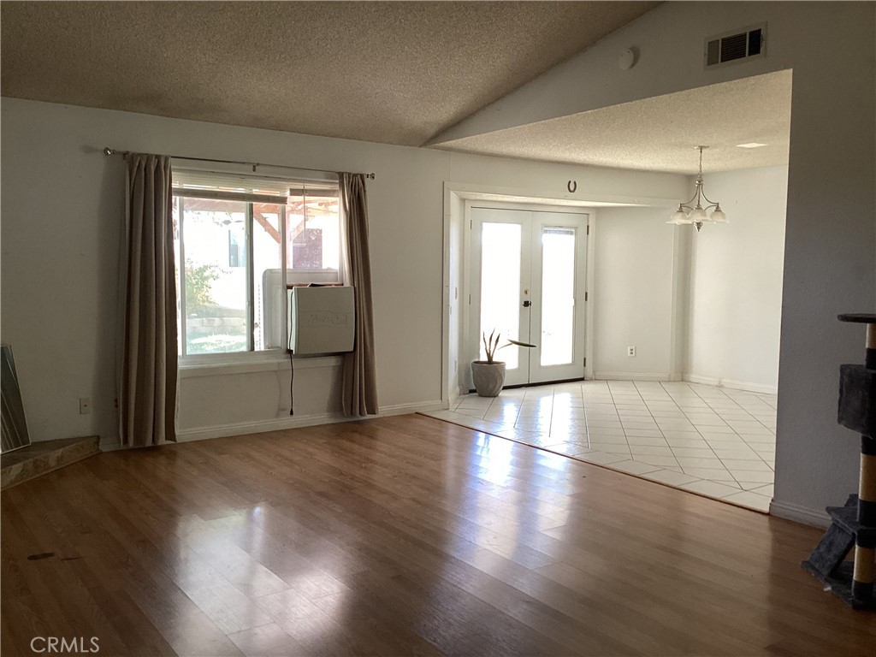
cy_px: 328
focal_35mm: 31
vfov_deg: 45.4
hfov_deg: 58.4
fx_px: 784
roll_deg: -0.9
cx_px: 438
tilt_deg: -5.8
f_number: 2.4
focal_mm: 3.3
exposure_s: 1/60
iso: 100
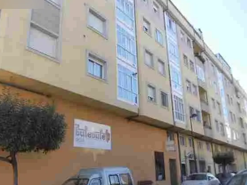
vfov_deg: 46.7
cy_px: 102
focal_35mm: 30
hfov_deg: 59.7
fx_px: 214
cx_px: 105
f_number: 3.2
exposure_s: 1/200
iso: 80
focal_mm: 4.6
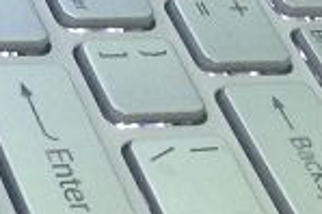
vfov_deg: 6.5
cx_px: 28
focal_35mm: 207
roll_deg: -21.1
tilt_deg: -34.6
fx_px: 1849
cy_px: -95
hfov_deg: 9.9
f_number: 2.2
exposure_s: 1/33
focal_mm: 4.15
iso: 100
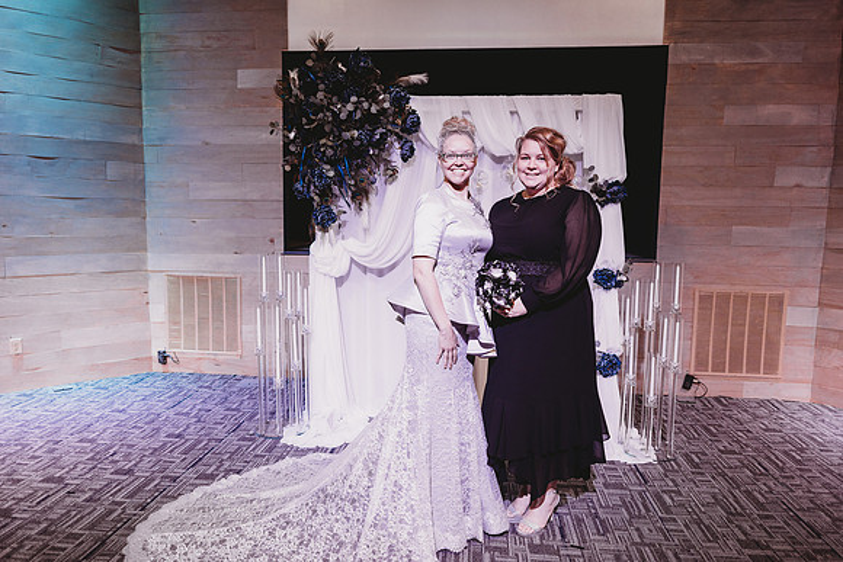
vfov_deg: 52.4
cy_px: 281
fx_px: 572
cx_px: 417
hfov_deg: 72.8
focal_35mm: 24
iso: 400
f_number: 2.2
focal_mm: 24
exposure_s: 1/125
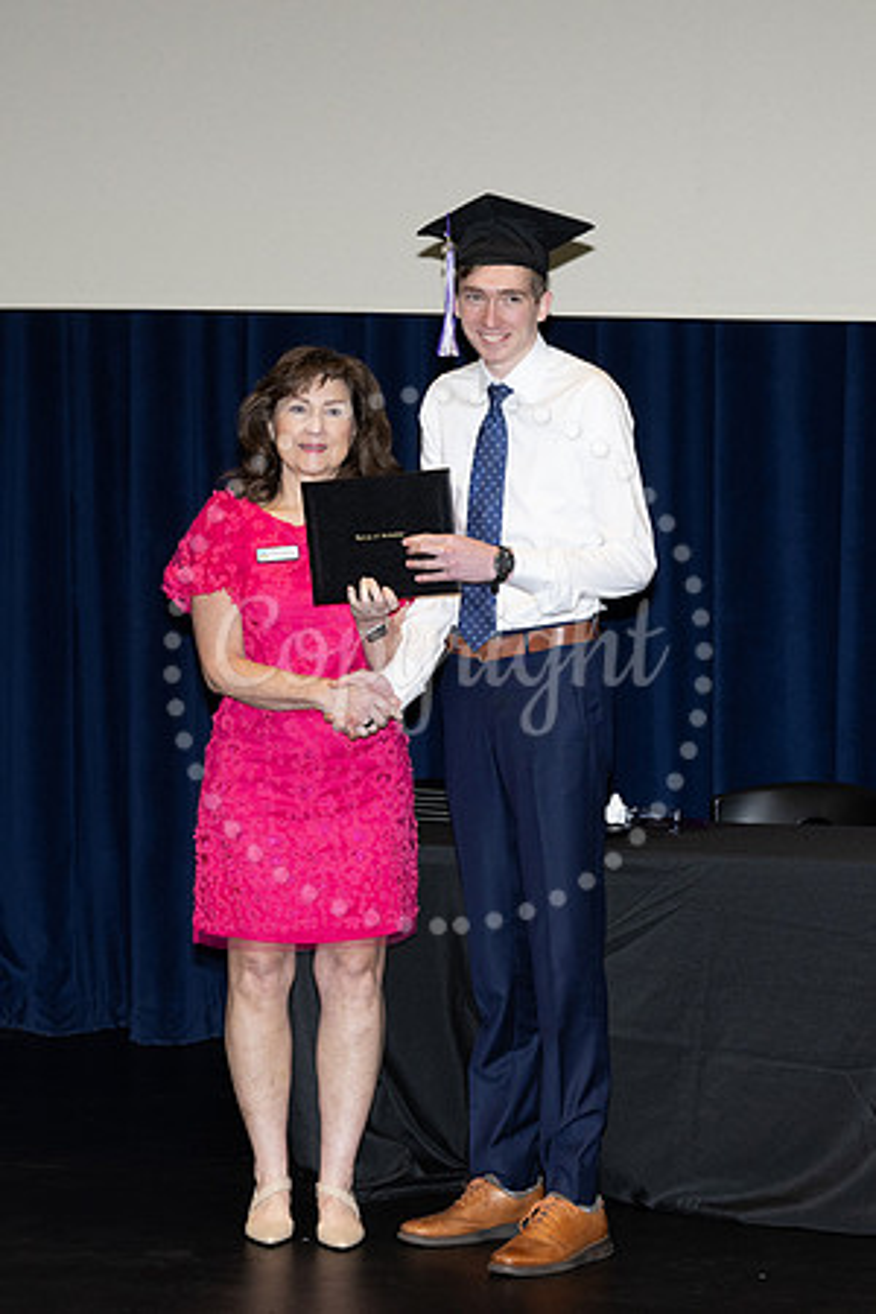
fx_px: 3723
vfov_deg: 20.0
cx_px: 595
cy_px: 657
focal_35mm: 102
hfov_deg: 13.4
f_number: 5
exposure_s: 1/125
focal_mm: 68
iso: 1000
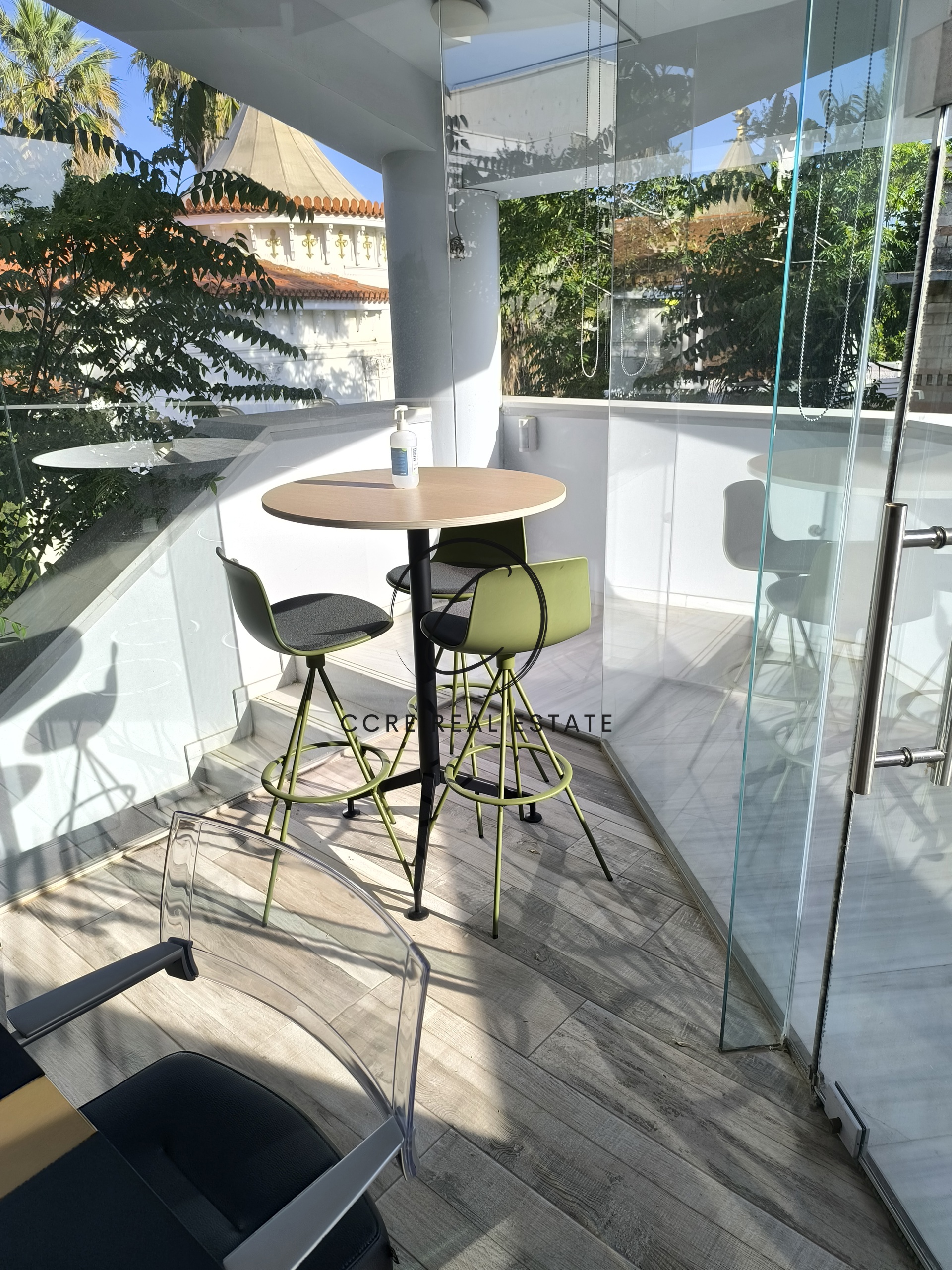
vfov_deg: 73.9
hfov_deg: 58.9
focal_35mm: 23
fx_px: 843
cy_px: 635
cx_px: 476
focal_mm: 6.14
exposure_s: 1/545
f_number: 1.65
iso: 50
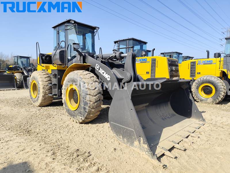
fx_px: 153
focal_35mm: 23
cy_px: 86
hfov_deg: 73.9
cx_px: 115
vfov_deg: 58.9
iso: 50
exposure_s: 1/689
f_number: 1.65
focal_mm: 6.14
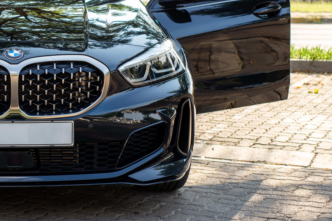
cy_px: 57
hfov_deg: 20.1
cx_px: 14
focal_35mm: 99
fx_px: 913
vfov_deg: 13.8
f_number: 4.5
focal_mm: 50
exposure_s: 1/250
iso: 100
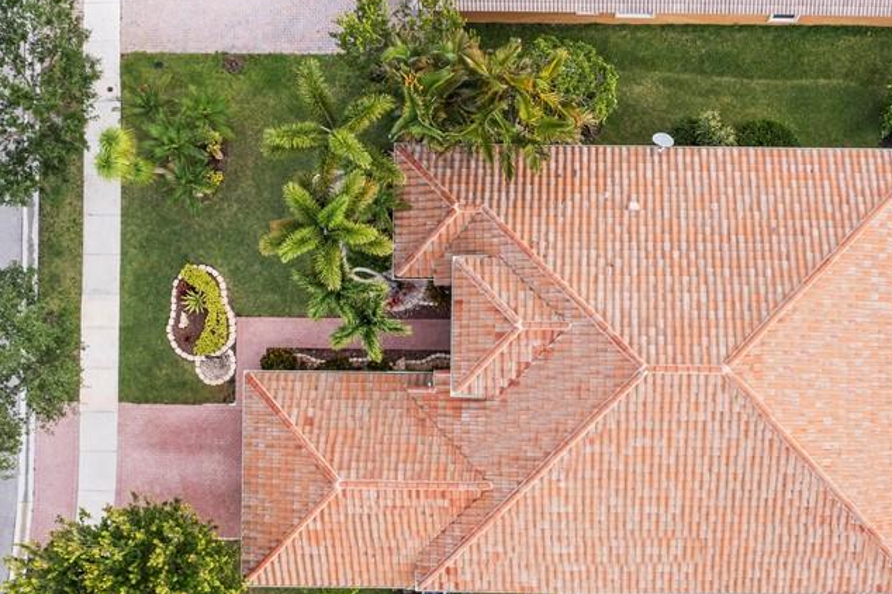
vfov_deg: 27.9
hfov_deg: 40.5
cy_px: 379
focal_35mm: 48
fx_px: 1189
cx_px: 606
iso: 100
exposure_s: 1/160
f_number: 5
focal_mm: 10.26
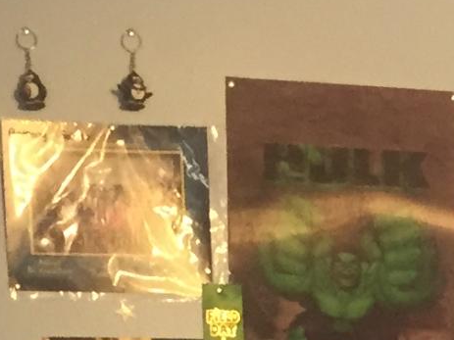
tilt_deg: -7.6
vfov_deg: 7.2
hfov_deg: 10.3
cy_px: 933
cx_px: 552
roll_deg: -0.3
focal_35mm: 188
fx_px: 2465
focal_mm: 4.15
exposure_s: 1/33
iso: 160
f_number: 2.2
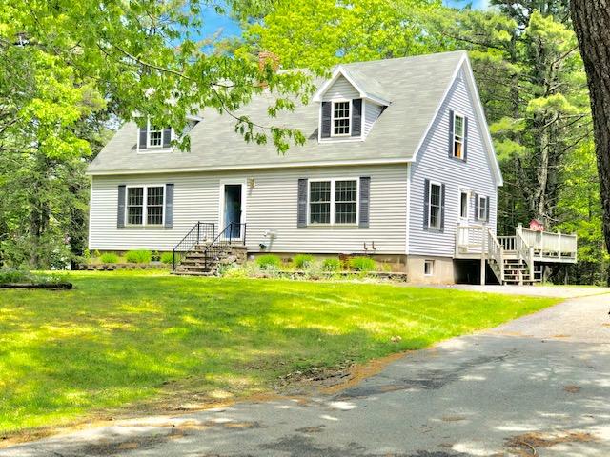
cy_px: 228
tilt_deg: +1.9
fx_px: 916
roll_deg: -1.4
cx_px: 305
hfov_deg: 36.8
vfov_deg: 28.0
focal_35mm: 52
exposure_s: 1/649
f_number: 2.4
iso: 16
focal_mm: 6
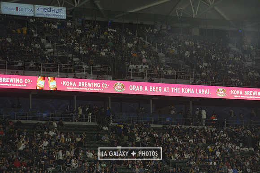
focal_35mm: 150
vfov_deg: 9.2
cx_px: 130
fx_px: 1084
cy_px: 86
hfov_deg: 13.7
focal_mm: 150
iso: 3200
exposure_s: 1/1250
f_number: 4.5
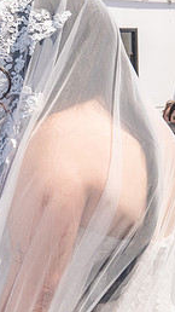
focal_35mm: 106
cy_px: 141
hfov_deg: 10.5
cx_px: -168
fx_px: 875
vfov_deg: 20.2
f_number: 8
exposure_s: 1/640
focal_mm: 45
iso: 200
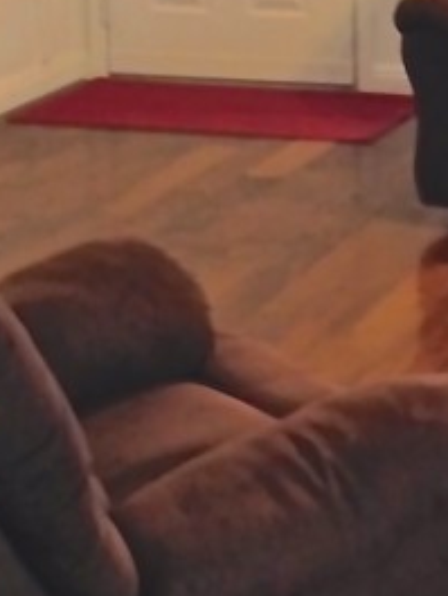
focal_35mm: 135
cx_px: 475
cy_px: 110
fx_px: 2328
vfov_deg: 14.5
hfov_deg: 10.9
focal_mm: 4.28
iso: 200
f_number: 2.4
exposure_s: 1/20
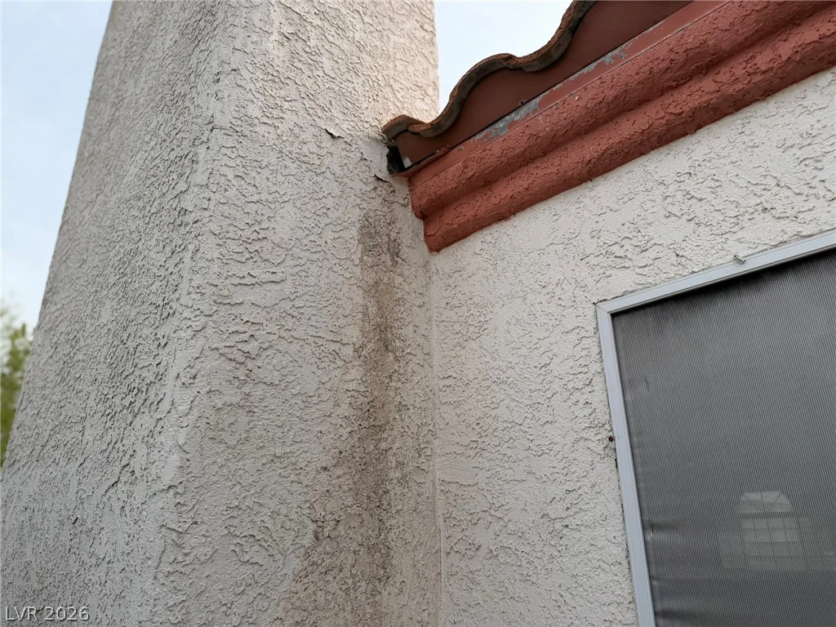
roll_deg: +0.5
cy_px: 314
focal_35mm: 24
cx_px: 418
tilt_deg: +20.7
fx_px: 580
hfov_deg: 71.6
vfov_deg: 56.8
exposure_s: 1/4405
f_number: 1.78
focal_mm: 6.76
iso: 80
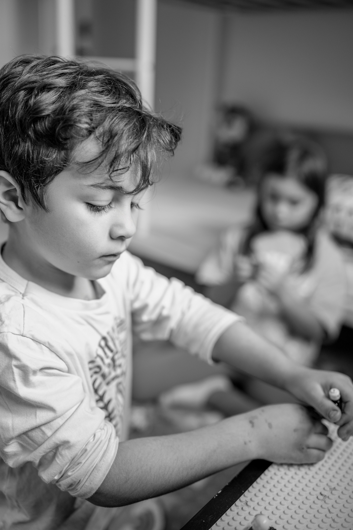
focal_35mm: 35
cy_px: 265
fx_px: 515
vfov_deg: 54.4
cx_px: 176
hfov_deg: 37.9
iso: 1000
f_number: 2
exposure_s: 1/160
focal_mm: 35
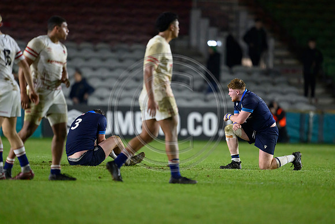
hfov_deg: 3.7
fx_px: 5212
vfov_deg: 2.5
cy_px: 112
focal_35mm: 560
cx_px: 168
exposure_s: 1/1000
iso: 8000
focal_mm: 560
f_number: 4
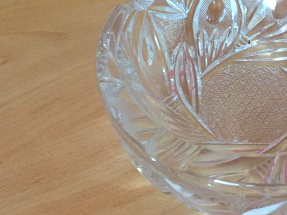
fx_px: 406
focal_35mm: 49
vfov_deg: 29.7
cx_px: 228
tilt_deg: -53.3
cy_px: 105
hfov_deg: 37.6
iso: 250
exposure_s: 1/20
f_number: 2.2
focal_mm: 4.15
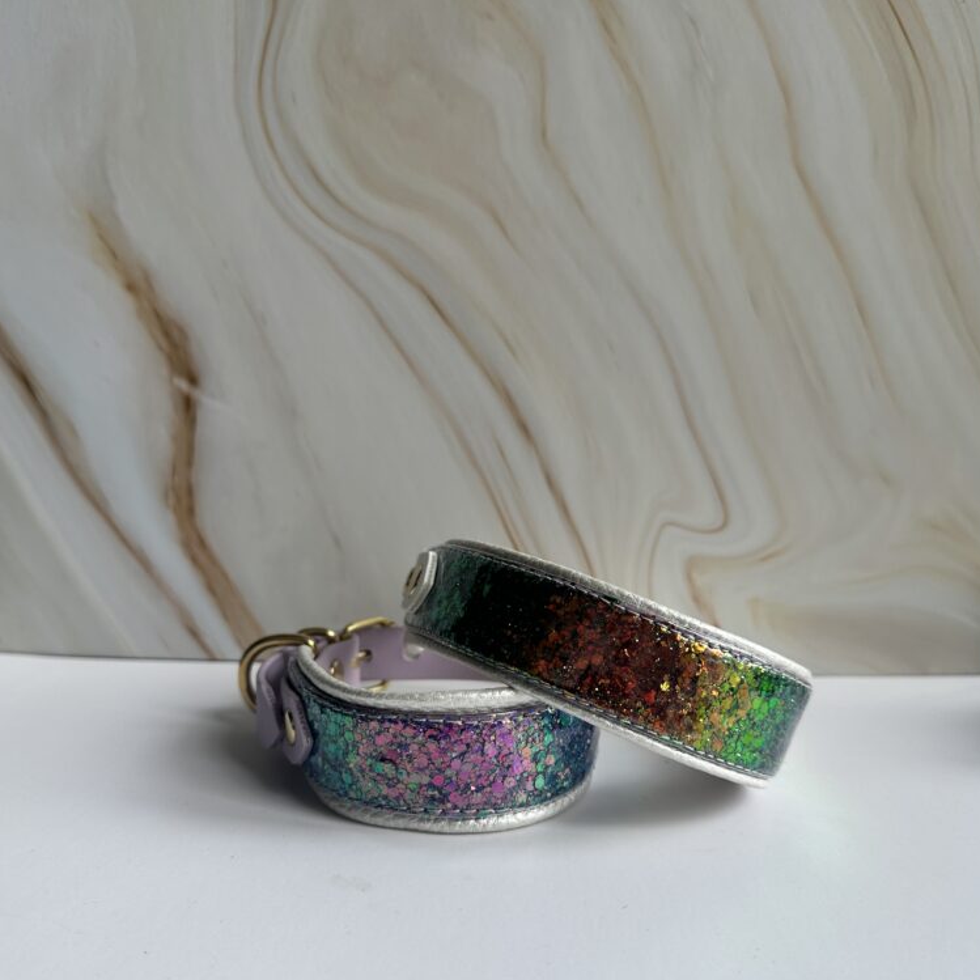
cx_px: 492
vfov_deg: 55.3
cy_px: 584
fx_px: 929
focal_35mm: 29
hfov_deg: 55.6
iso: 64
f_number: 1.78
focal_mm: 6.86
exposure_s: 1/122
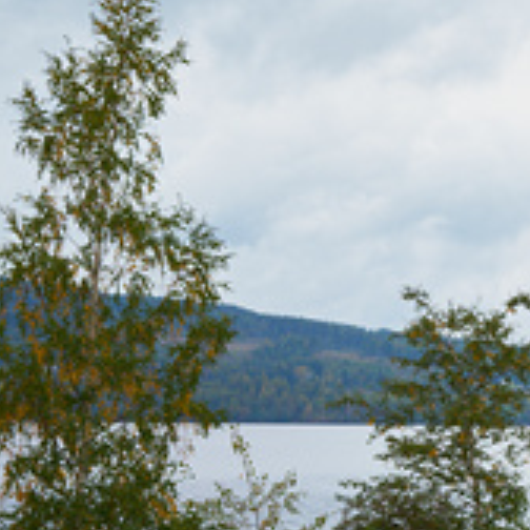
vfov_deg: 13.9
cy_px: 503
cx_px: 839
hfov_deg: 13.1
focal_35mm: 124
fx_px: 2148
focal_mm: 35
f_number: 8
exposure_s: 1/40
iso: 64
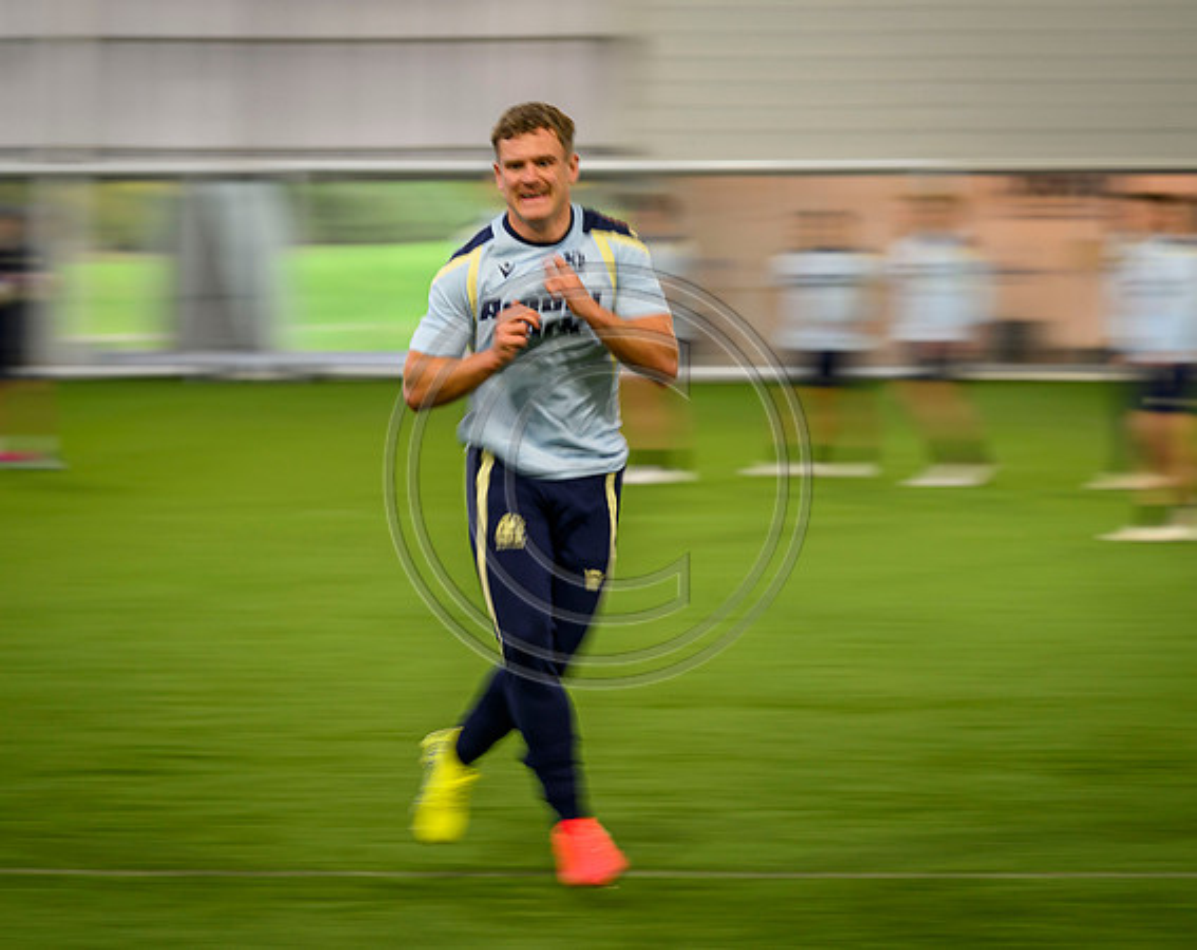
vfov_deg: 9.2
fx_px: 5917
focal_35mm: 168
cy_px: 430
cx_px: 428
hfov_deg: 11.5
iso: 500
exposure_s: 1/30
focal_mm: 115
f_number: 5.6
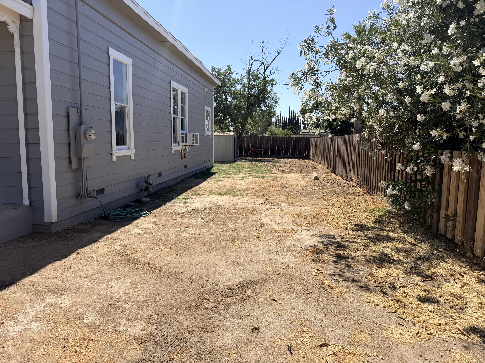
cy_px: 182
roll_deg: -1.3
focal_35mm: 24
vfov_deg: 56.8
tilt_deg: -7.1
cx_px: 242
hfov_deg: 71.6
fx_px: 336
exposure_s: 1/4975
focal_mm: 6.76
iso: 80
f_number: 1.78
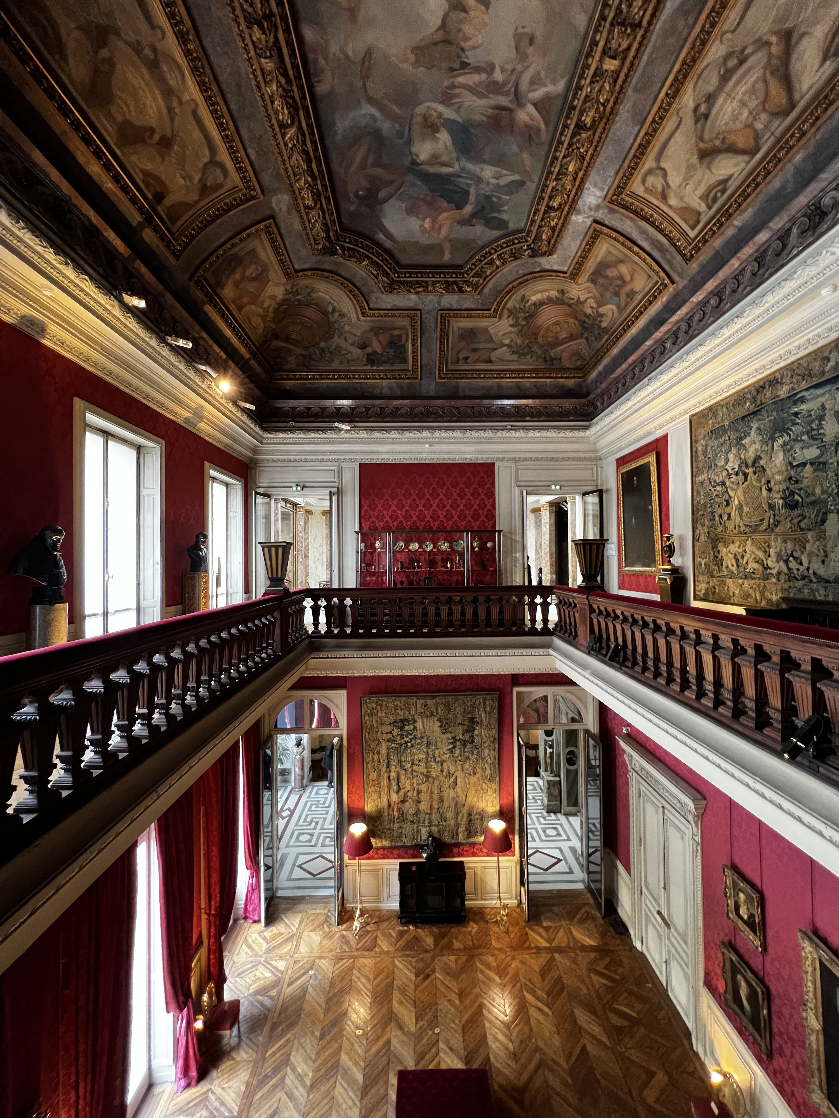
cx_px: 420
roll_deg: +0.6
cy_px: 559
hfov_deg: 89.9
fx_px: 420
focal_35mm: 13
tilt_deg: +0.2
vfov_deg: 106.2
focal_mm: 1.57
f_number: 1.8
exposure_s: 1/50
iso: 640
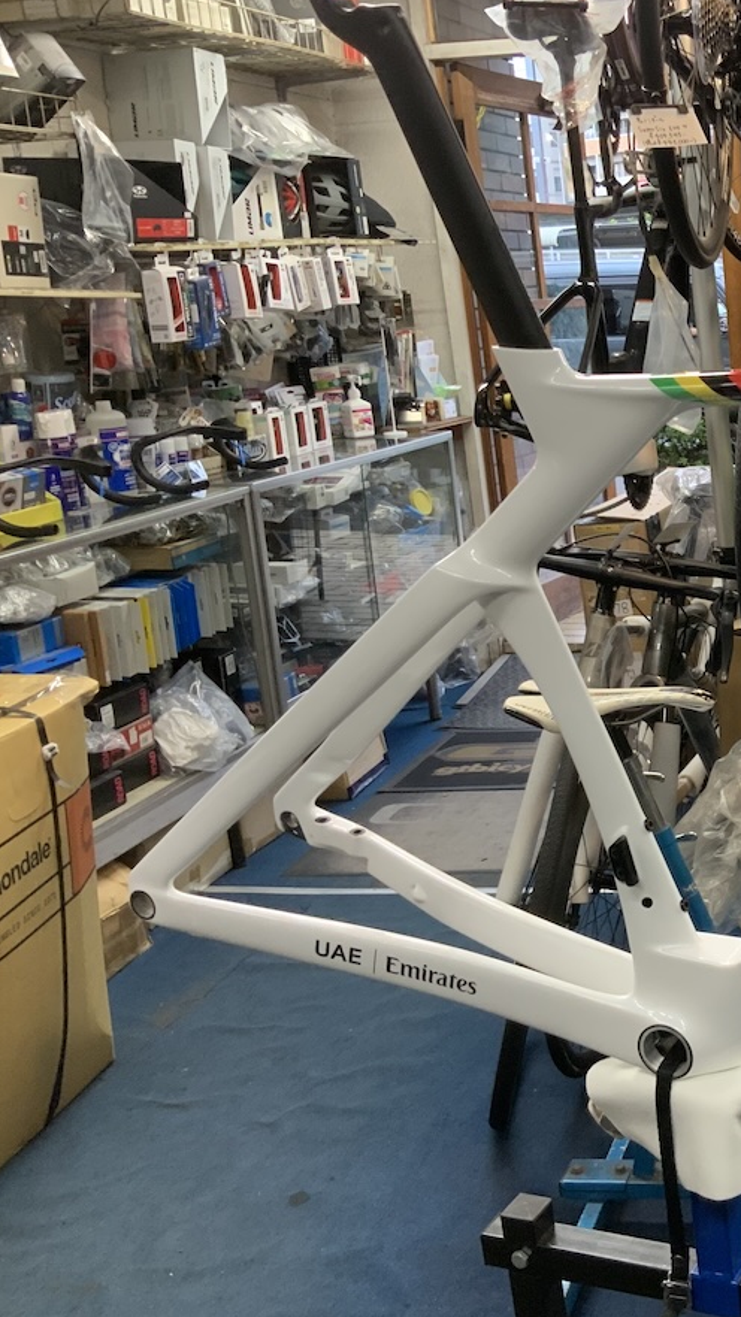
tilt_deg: -15.2
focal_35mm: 43
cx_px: 884
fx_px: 1502
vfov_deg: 47.4
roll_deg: +2.7
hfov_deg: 25.0
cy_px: 657
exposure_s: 1/50
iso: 160
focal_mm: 3
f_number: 1.8
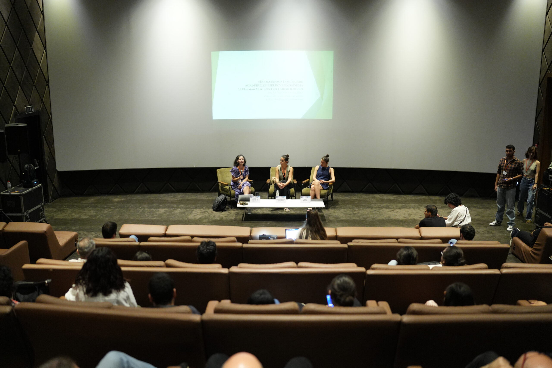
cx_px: 276
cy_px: 184
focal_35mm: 35
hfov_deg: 54.4
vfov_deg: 37.9
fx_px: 537
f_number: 1.4
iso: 4000
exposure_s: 1/160
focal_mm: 35
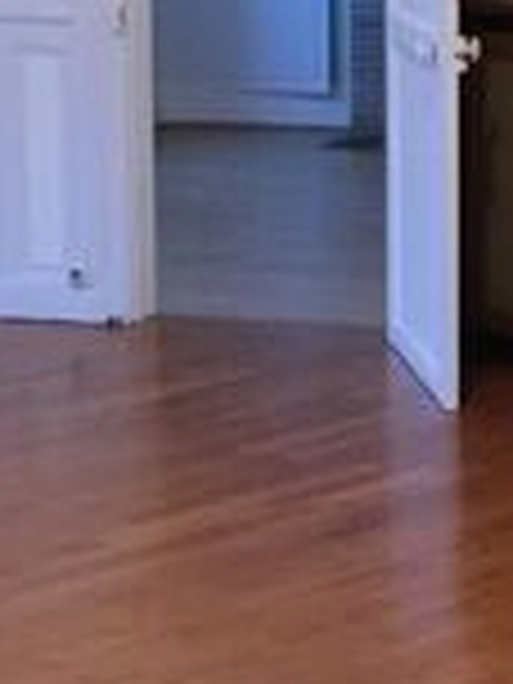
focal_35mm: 122
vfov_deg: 16.1
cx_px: 454
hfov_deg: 12.1
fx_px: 2411
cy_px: 171
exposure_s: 1/17
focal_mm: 4.15
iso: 500
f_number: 2.2
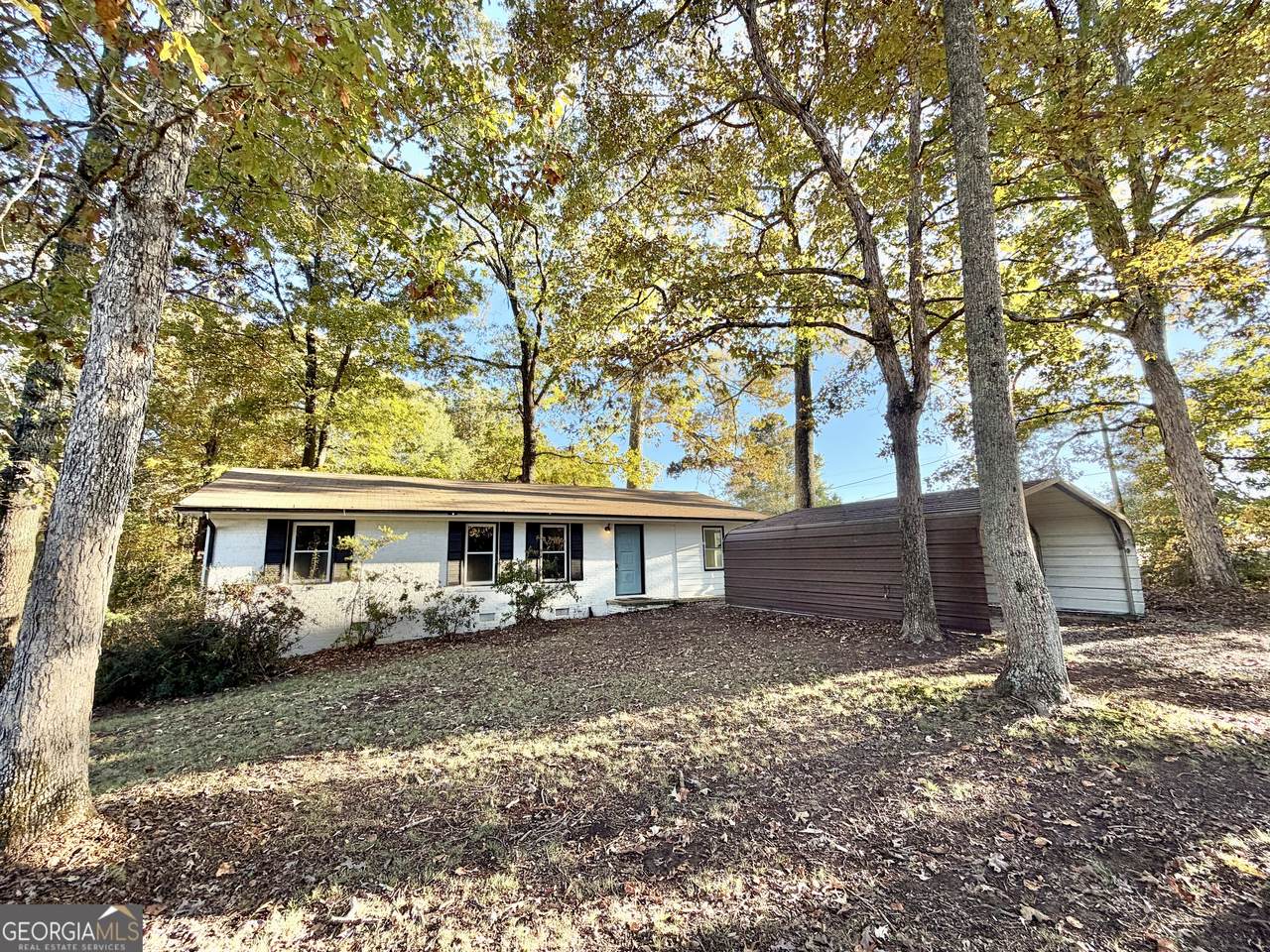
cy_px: 476
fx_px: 514
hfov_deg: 102.1
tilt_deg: +9.5
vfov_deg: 85.7
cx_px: 635
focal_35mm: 14
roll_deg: +1.9
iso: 50
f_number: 2.2
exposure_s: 1/127
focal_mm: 2.22
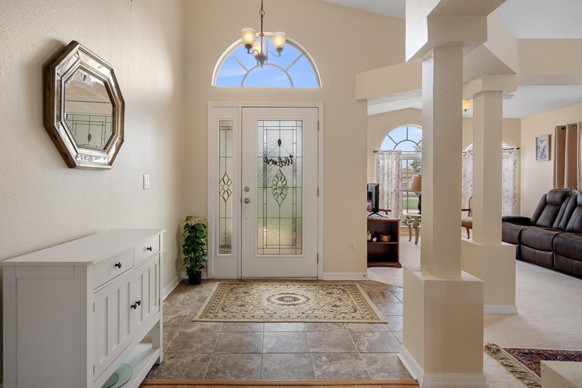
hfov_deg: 81.2
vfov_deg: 59.5
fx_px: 339
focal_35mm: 21
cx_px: 281
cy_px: 188
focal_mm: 20
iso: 320
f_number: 9
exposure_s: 1/50
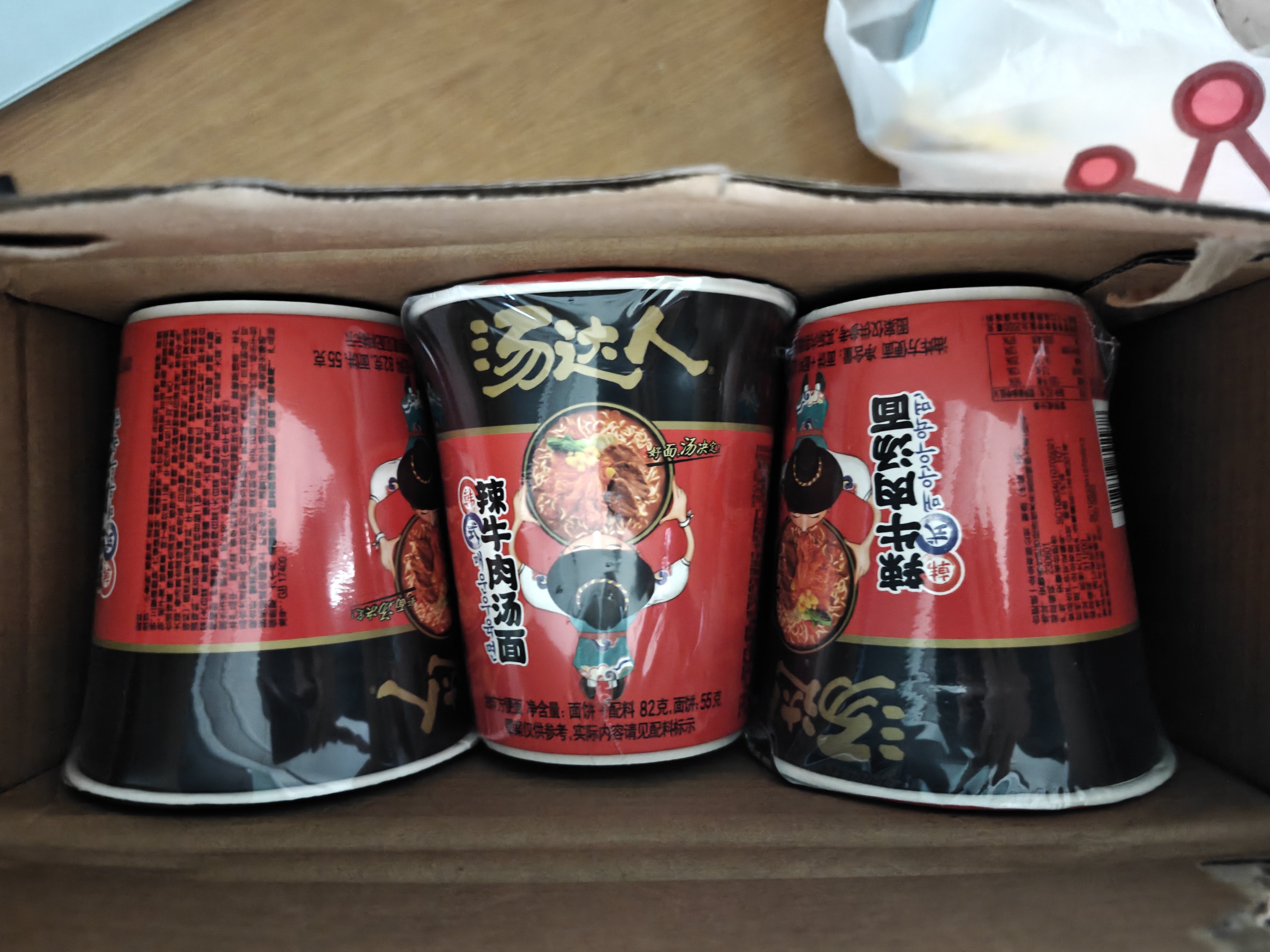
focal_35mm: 24
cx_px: 641
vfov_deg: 56.8
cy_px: 472
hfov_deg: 71.6
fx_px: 881
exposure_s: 1/8
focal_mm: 6.06
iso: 5000
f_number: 1.6
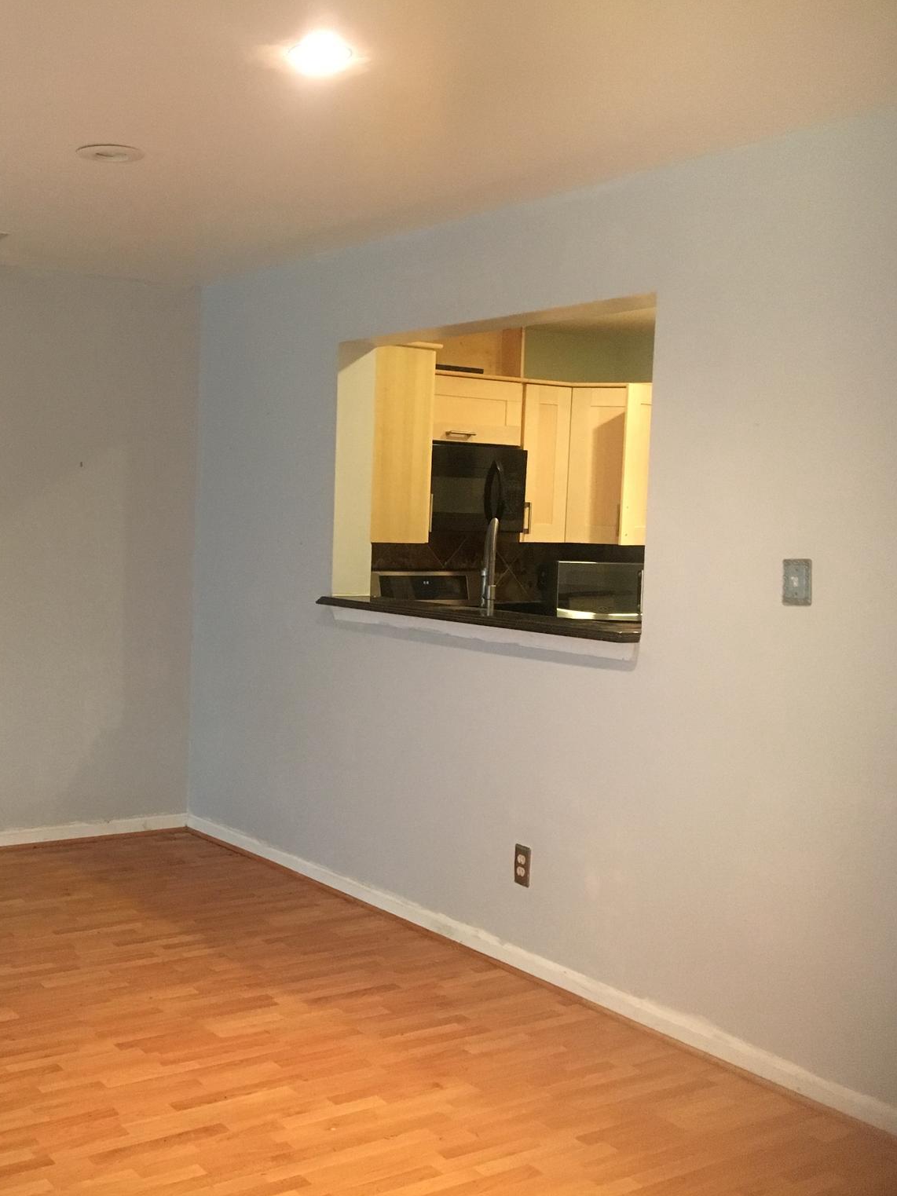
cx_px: 232
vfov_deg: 47.9
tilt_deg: -3.3
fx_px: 1348
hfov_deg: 36.0
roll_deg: -2.0
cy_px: 600
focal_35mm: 39
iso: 200
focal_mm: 4.15
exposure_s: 1/15
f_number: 2.2
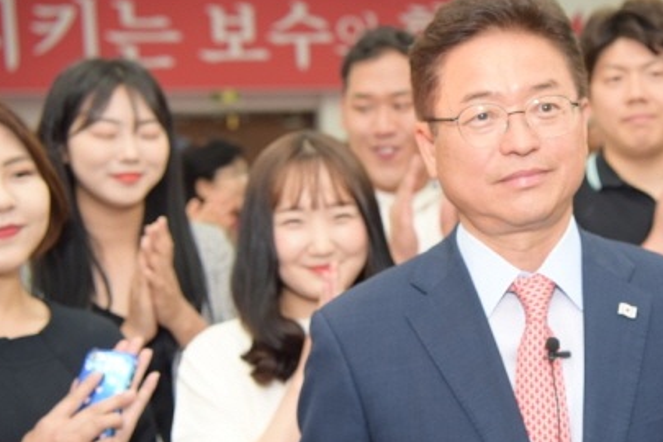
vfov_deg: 22.3
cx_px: 521
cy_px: 201
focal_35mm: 61
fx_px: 1123
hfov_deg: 32.1
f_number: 3.5
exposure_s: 1/100
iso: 500
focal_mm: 38
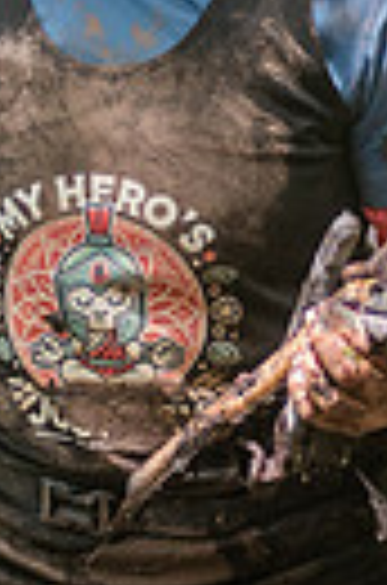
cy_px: 130
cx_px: 150
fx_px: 7100
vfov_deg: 4.7
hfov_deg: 3.1
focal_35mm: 438
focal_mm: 80
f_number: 2.8
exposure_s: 1/400
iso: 1000
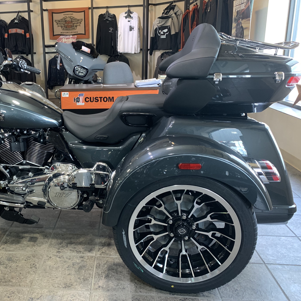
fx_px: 334
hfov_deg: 47.1
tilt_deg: -16.6
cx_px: 85
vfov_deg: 48.4
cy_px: 147
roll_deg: +2.8
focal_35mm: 34
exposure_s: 1/60
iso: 200
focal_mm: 4.25
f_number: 1.8
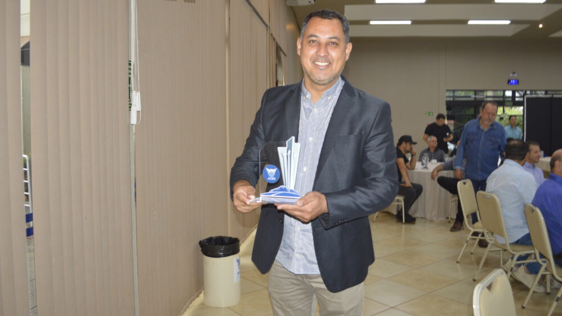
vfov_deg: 40.1
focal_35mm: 29
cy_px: 143
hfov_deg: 66.1
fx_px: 432
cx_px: 283
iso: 400
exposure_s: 1/60
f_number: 4
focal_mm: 18
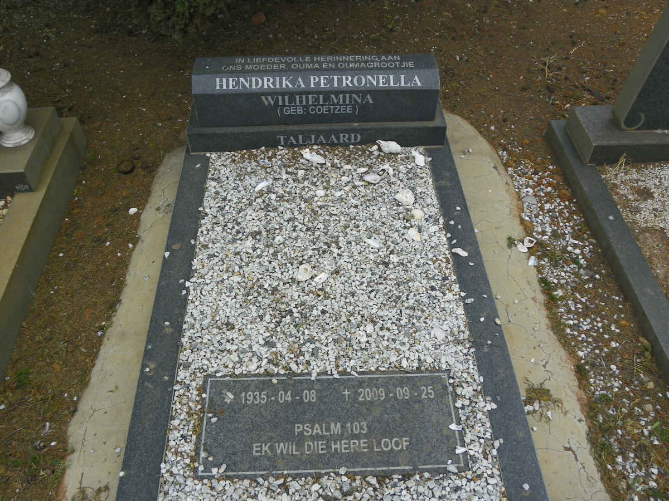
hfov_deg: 58.4
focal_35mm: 31
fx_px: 599
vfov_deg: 45.4
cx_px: 334
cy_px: 250
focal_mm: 5.5
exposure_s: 1/250
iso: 64
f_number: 4
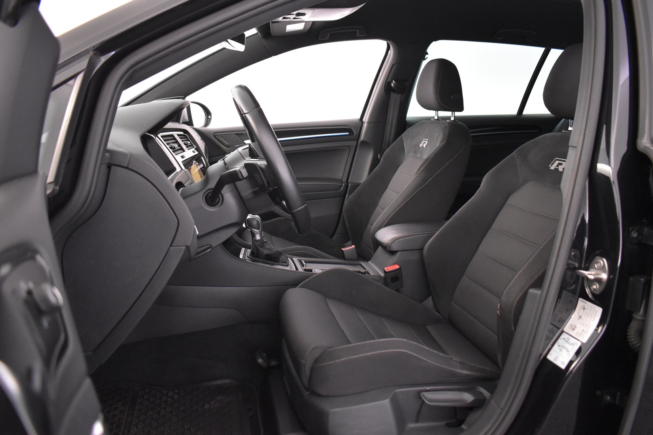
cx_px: 326
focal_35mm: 27
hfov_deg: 67.4
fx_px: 490
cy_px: 218
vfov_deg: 47.9
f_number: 3.5
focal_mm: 18
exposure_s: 1/20
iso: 3200
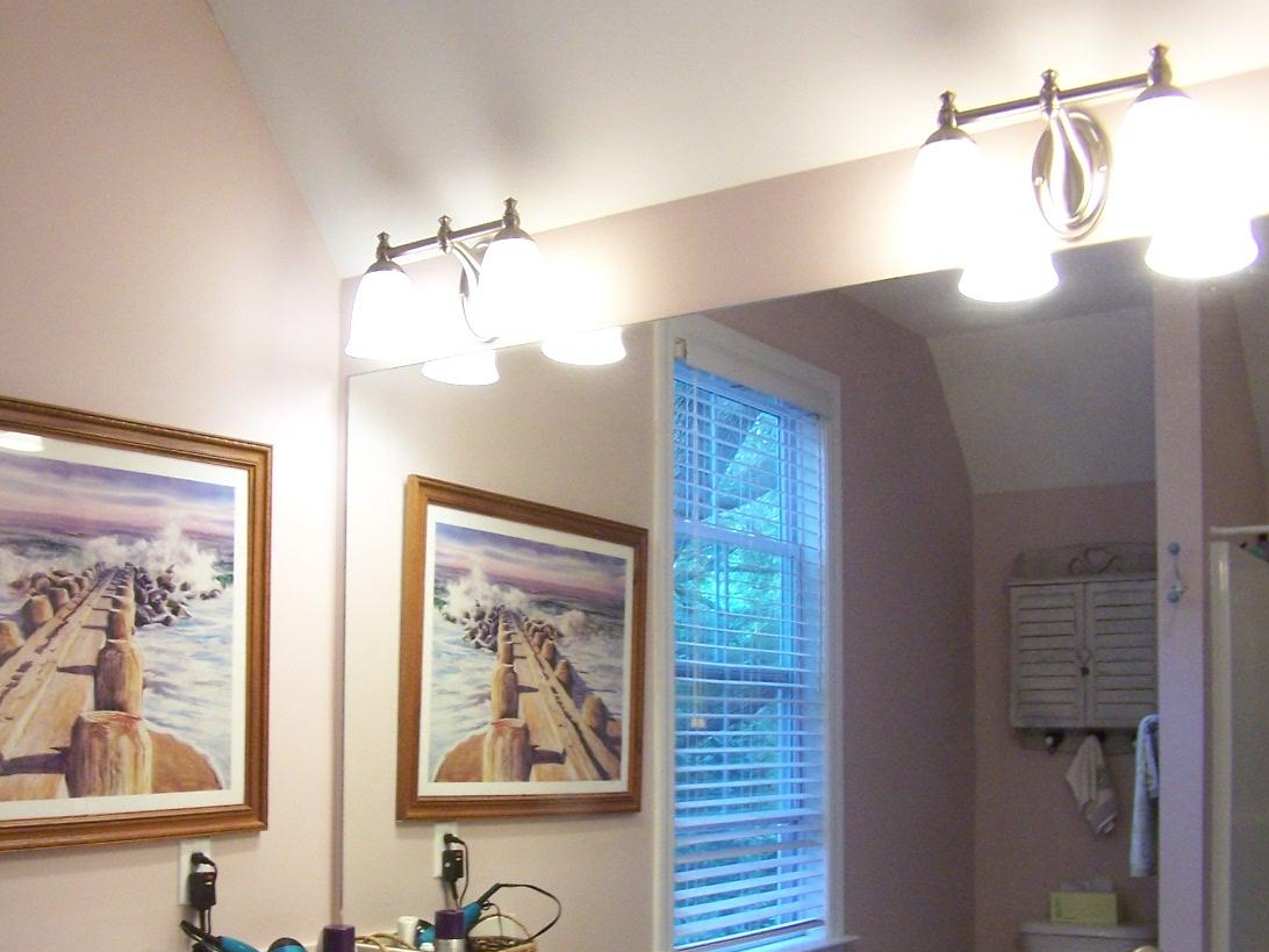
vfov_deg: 26.8
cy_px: 671
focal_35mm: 54
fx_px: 1980
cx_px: 549
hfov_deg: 35.5
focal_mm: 6.3
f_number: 2.8
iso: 140
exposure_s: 1/20
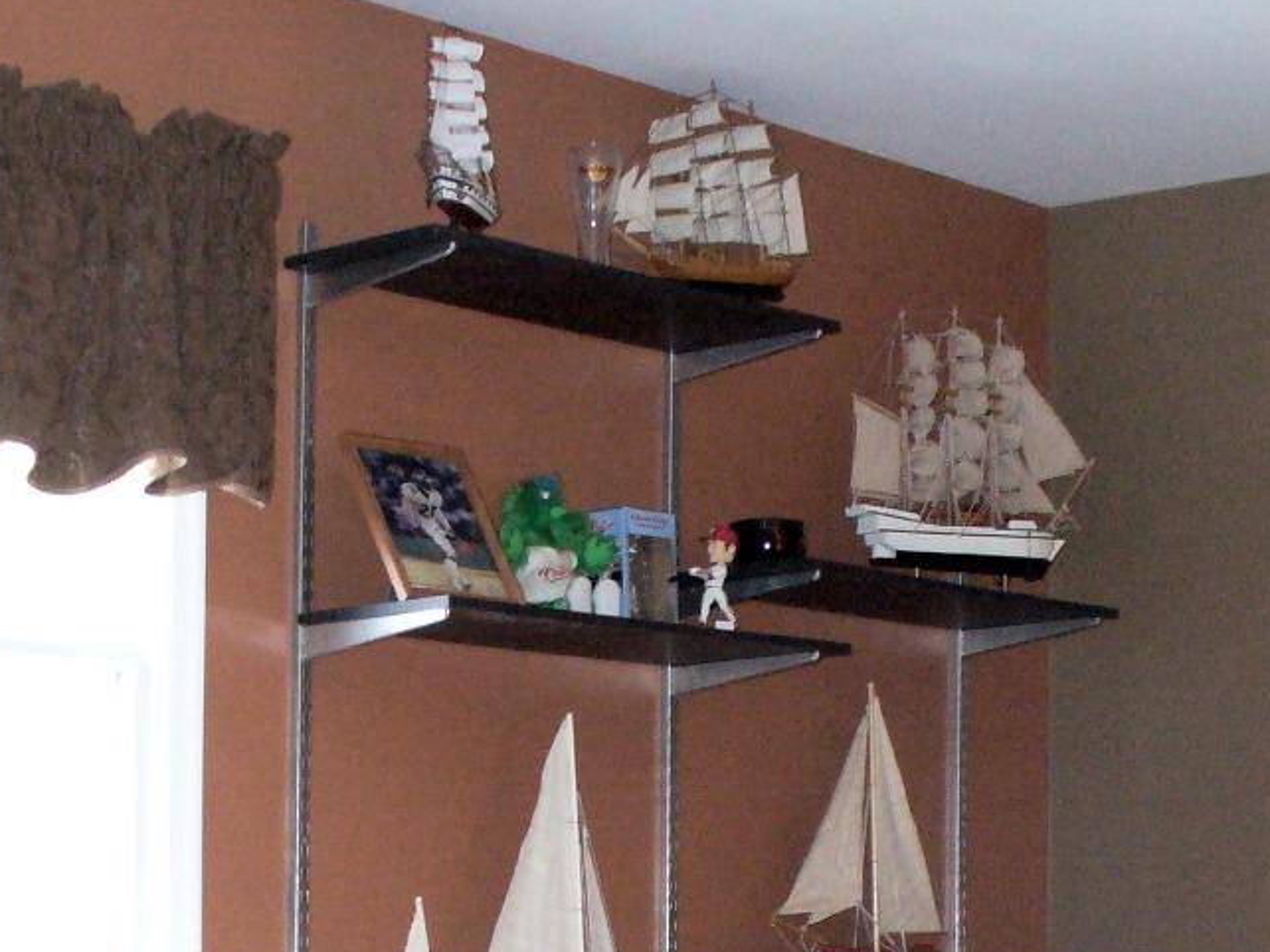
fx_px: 3044
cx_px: 550
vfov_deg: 17.2
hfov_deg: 23.5
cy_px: 1029
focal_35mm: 83
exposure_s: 1/30
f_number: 2.8
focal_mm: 6.1
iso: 400
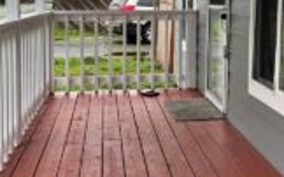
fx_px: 487
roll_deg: -0.4
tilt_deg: -4.7
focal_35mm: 63
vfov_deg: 20.4
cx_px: 179
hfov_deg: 32.3
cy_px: 40
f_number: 1.78
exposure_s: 1/121
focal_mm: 6.76
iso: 80
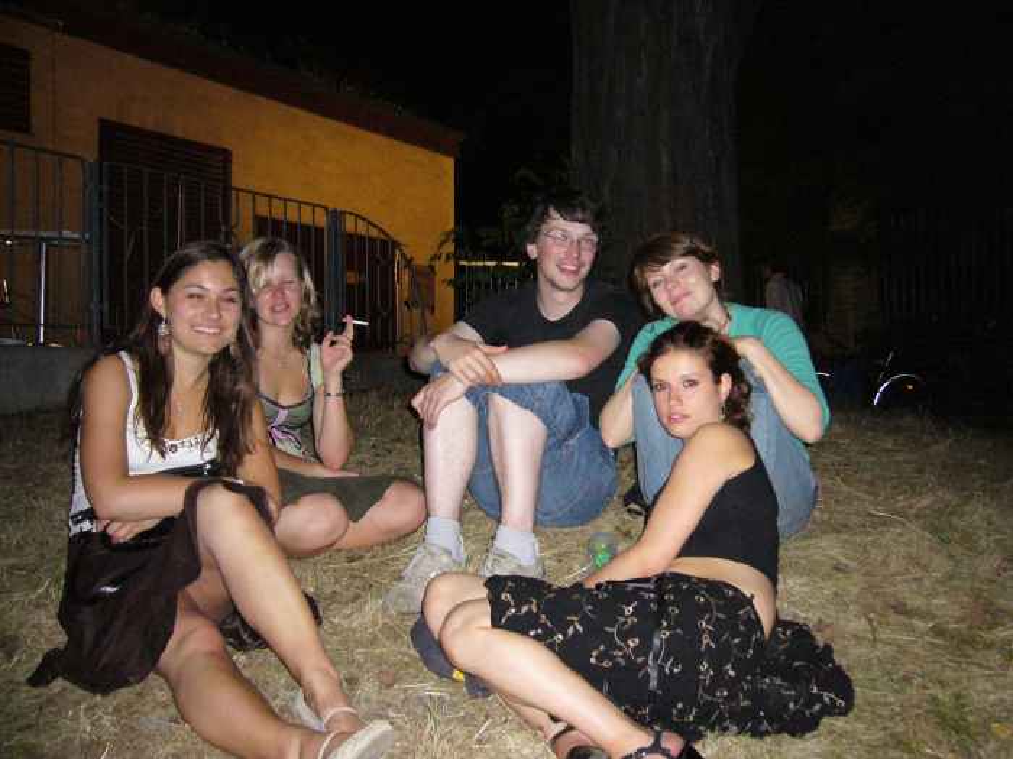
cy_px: 380
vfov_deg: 40.7
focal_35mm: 35
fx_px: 1024
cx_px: 506
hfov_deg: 52.6
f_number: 2.8
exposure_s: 1/60
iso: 400
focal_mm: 5.8
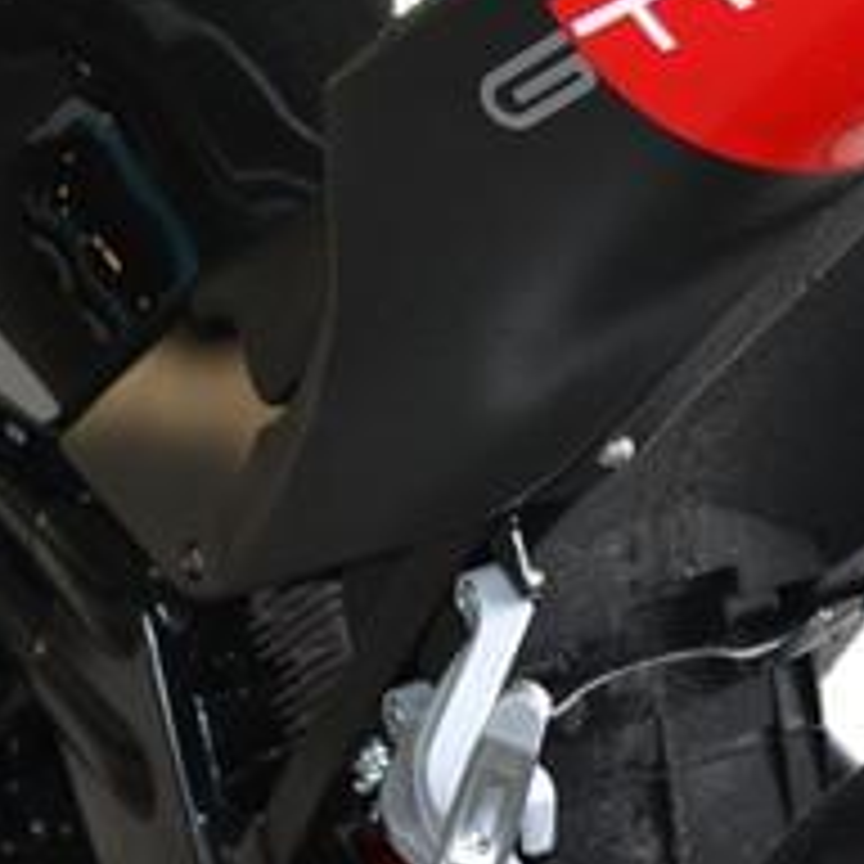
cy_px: 398
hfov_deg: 18.6
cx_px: 16
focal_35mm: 91
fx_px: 2570
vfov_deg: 19.1
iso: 900
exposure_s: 1/60
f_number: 3.8
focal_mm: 22
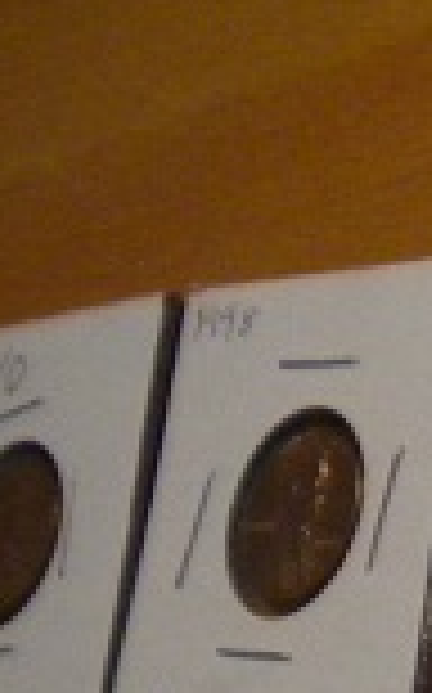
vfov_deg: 12.5
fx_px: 3114
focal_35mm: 165
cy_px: 752
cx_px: 1206
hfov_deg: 7.2
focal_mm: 7.4
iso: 400
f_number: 3.5
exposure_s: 1/39.1
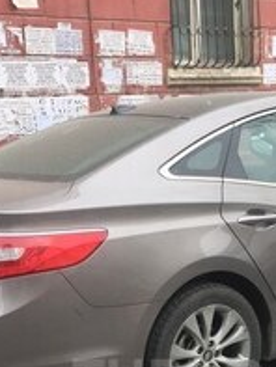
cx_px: 216
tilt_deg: -19.2
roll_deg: +1.2
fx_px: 775
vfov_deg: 25.2
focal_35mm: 73
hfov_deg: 20.0
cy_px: 380
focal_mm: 4.15
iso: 32
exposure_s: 1/264
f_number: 2.2
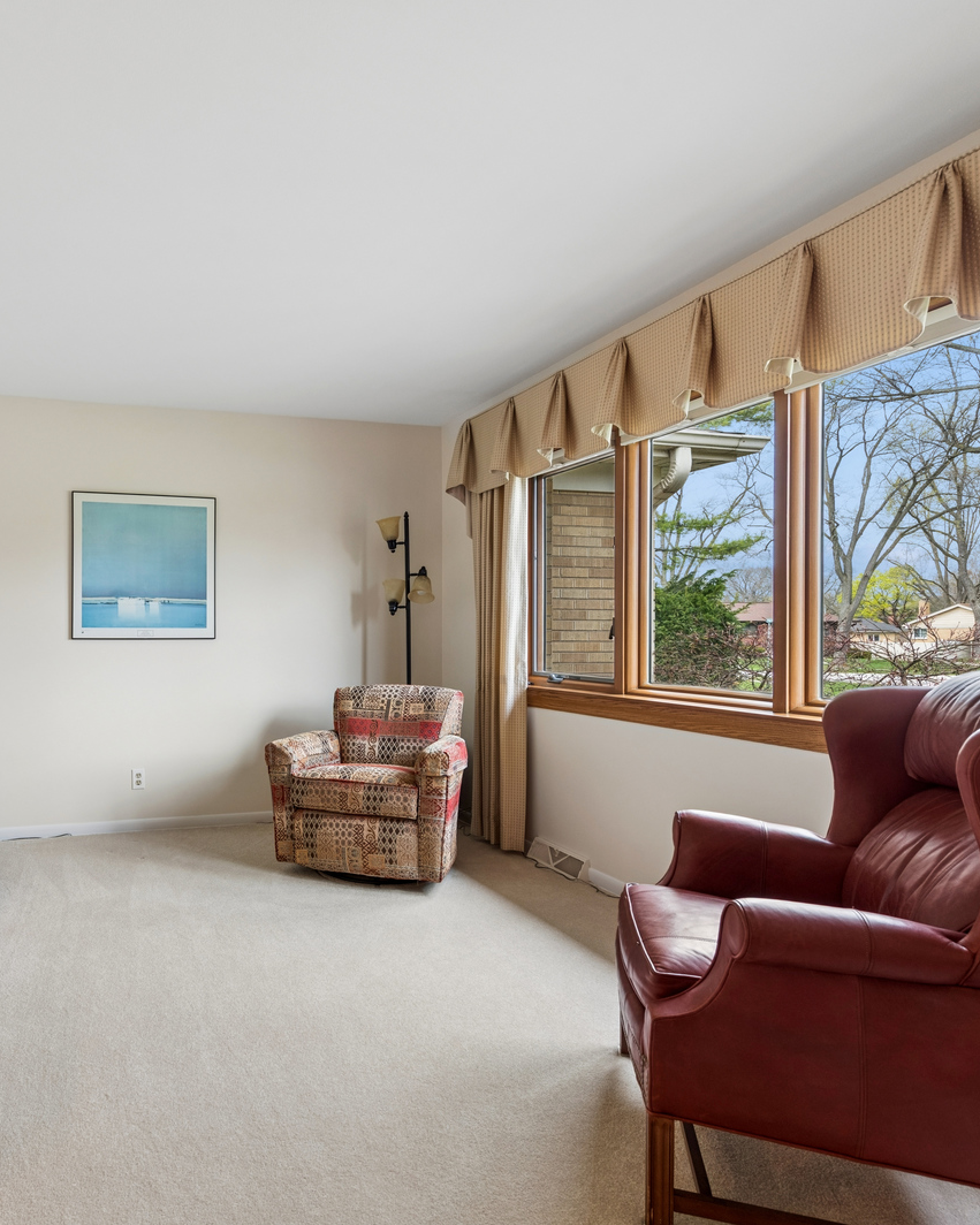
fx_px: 725
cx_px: 256
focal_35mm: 20
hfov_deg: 64.4
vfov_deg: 80.4
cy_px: 612
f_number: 8
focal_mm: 14
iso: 320
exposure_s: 1/30
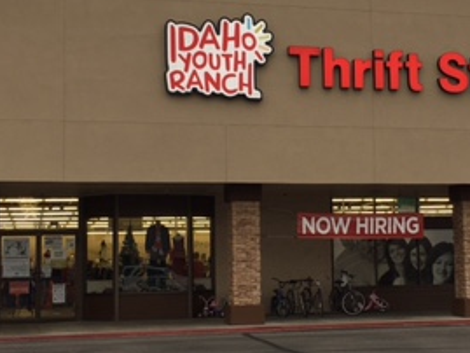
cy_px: 168
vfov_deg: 21.3
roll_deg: +1.0
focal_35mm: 69
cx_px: 290
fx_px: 937
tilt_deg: +6.4
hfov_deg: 28.1
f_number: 2.2
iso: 25
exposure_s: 1/182
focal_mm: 4.15
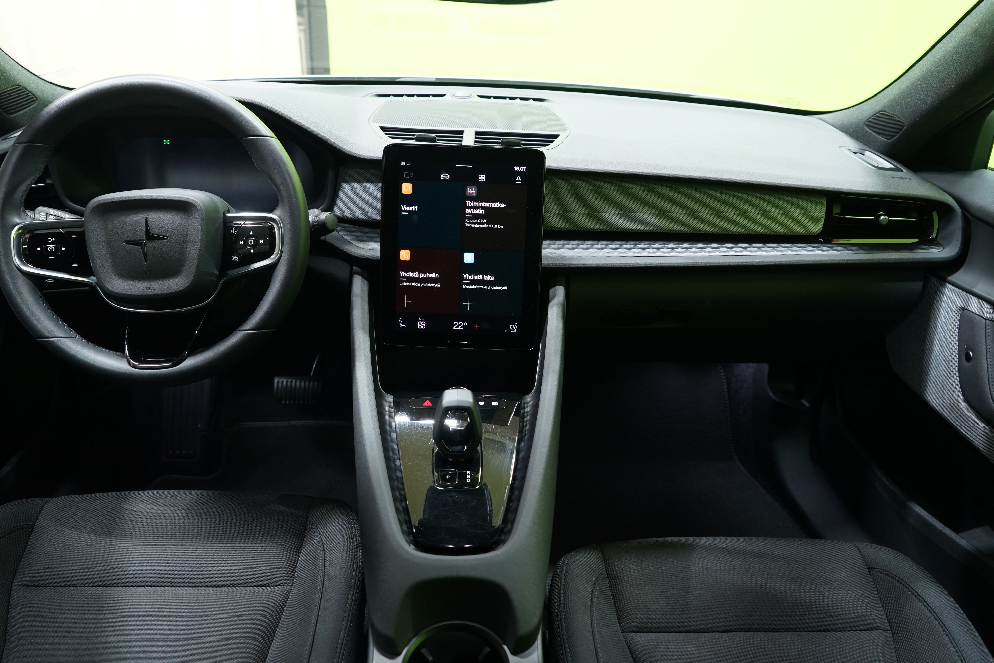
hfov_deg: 67.4
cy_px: 332
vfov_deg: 47.9
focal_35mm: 27
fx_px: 745
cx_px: 497
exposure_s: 1/20
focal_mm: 27
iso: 1600
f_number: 5
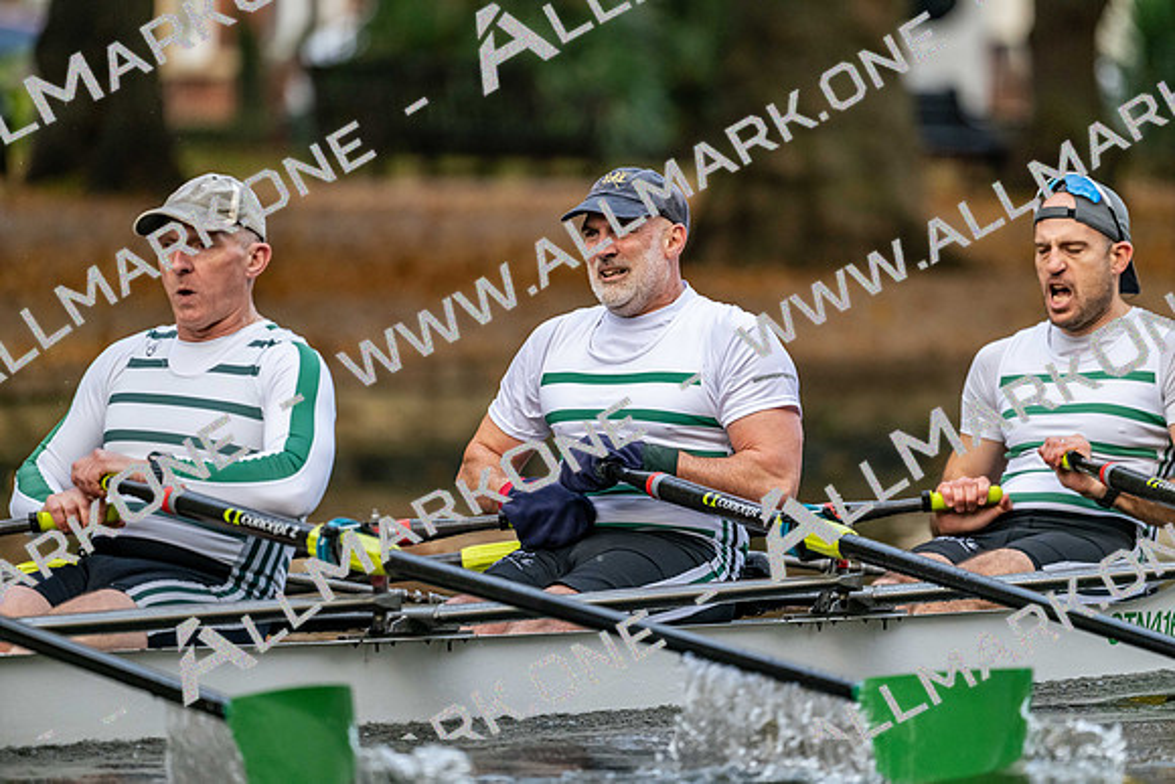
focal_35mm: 400
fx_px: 13058
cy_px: 392
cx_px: 588
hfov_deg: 5.2
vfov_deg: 3.4
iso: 3200
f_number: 4.5
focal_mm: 400
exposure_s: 1/2500
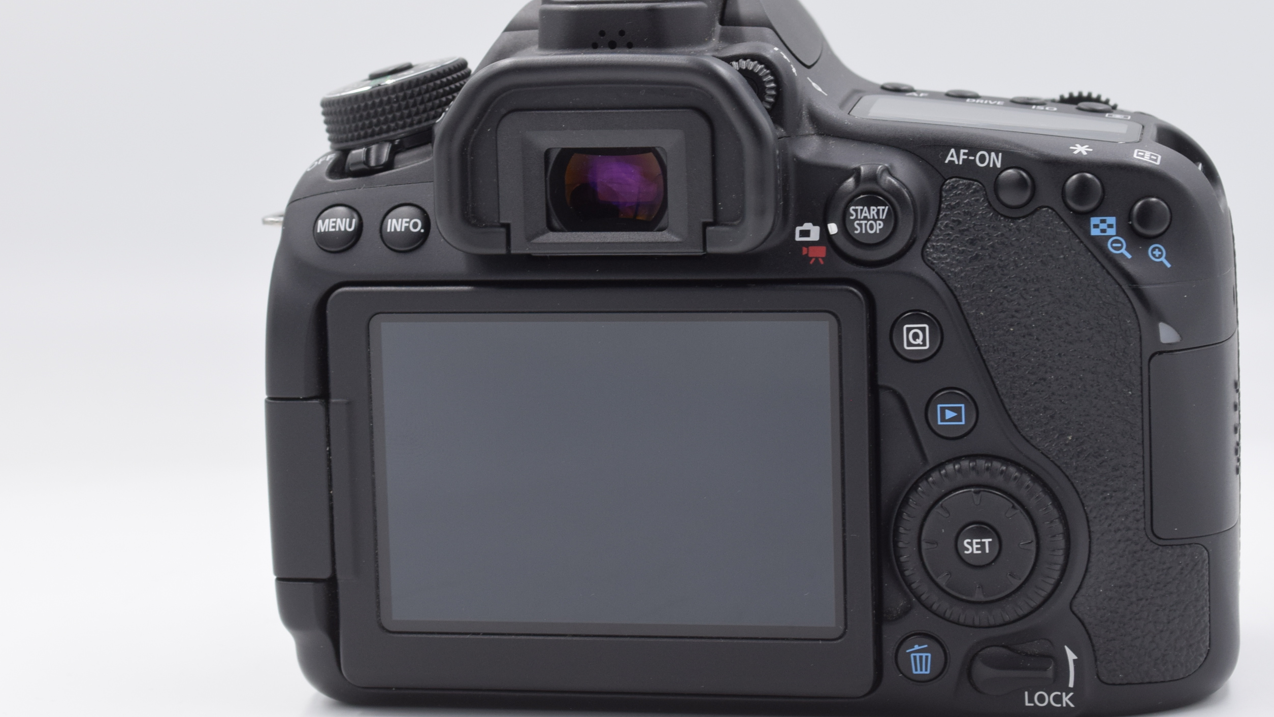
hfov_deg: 23.7
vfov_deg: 13.4
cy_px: 303
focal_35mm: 90
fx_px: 3041
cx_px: 688
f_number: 8
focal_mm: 48
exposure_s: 1/100
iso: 400
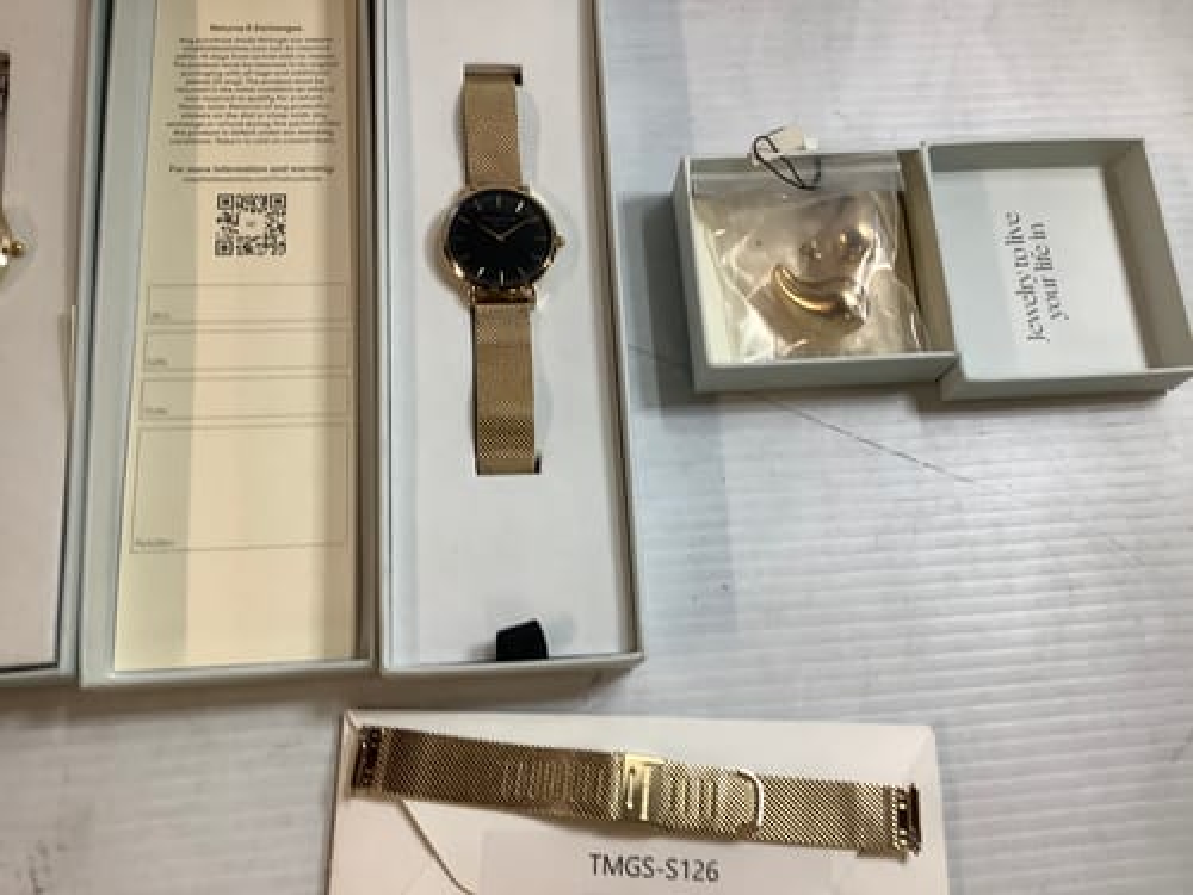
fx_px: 1068
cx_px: 596
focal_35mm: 31
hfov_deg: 58.4
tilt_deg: -72.1
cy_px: 448
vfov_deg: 45.4
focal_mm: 3.3
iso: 80
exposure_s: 1/50
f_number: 2.4
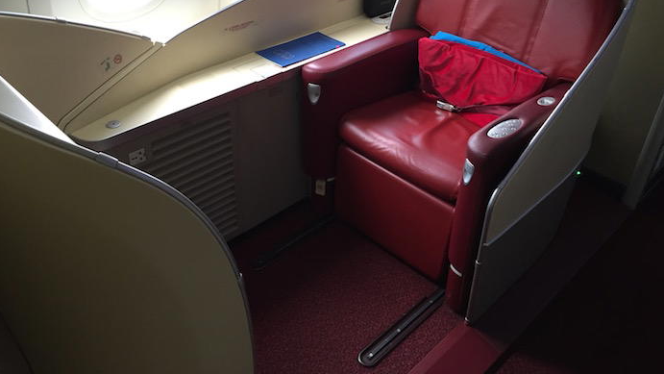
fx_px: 564
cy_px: 134
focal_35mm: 32
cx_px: 332
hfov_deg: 61.0
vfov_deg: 36.4
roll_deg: -2.5
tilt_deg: -32.0
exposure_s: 1/33
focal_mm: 4.15
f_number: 2.2
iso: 64
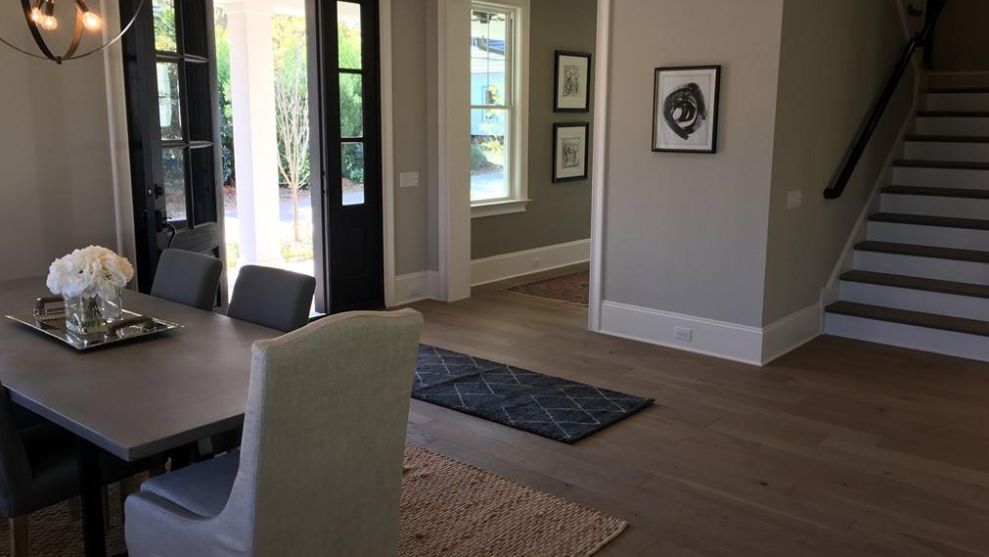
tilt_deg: -10.5
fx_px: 839
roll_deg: +0.3
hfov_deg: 61.0
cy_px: 264
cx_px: 494
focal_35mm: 32
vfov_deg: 36.7
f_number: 2.2
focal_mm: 4.15
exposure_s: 1/40
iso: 25
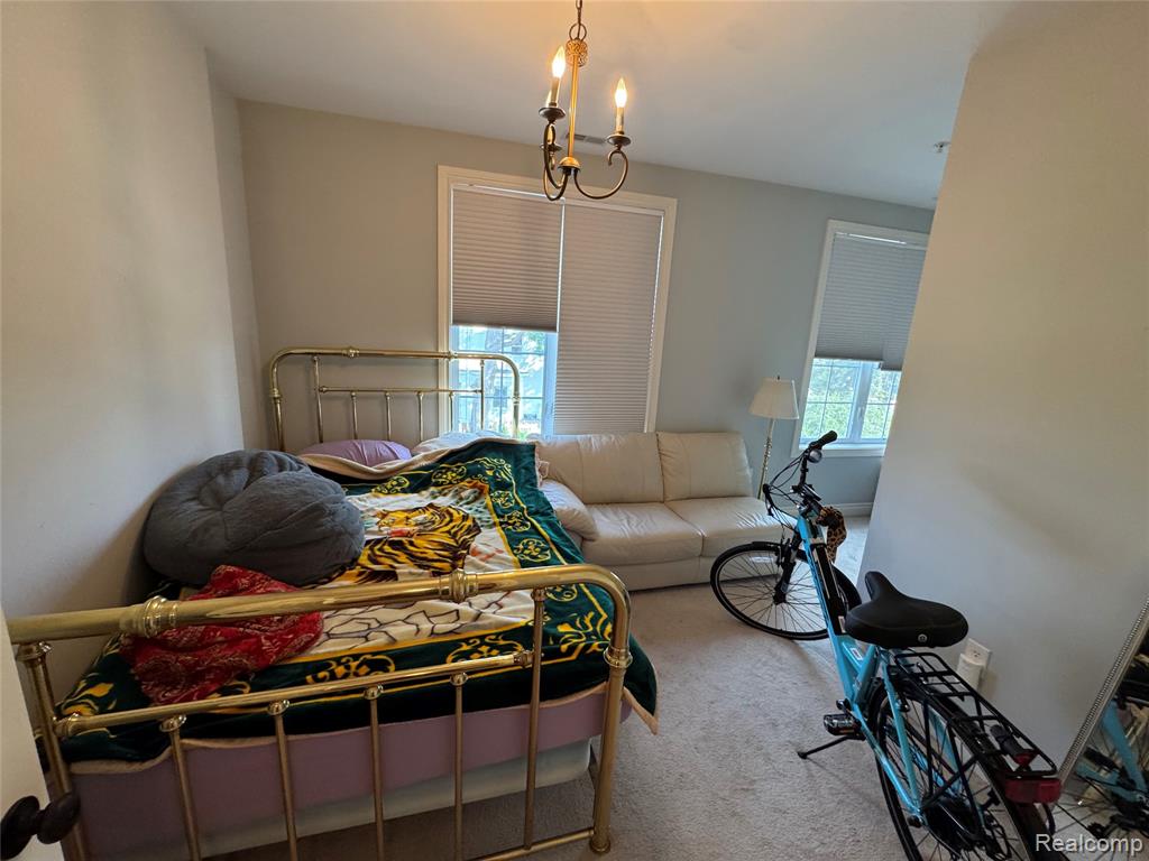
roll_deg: -3.1
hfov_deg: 102.1
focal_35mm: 14
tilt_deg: -11.8
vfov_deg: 85.7
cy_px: 430
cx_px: 574
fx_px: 465
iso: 250
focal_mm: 2.22
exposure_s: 1/120
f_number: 2.2
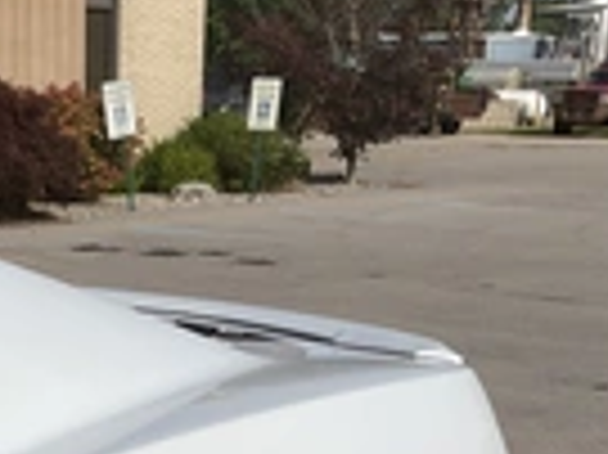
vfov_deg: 15.9
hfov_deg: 22.2
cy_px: 647
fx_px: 1509
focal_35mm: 86
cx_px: 63
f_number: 1.8
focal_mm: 3
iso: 25
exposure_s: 1/4785
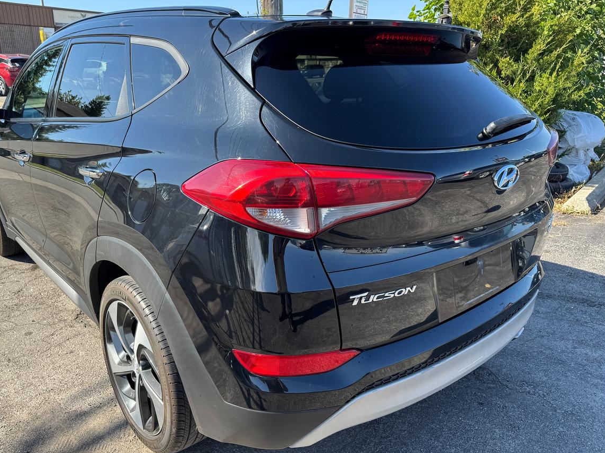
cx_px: 271
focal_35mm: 27
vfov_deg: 51.3
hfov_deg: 65.2
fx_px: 472
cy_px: 244
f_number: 1.78
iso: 80
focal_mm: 6.76
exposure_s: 1/980
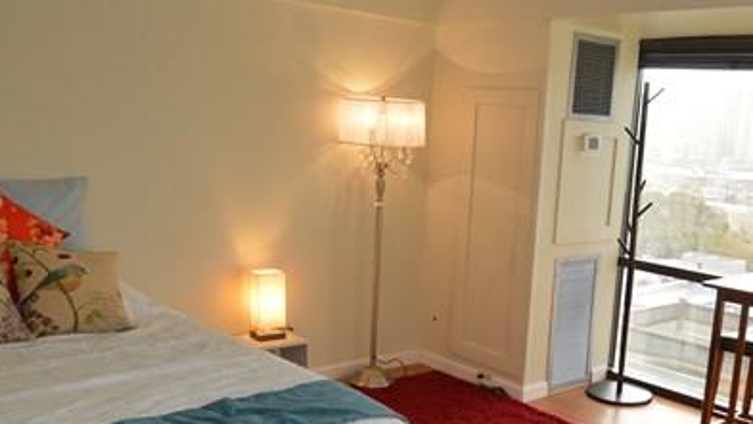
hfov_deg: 52.3
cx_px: 468
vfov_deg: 31.1
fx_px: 759
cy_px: 262
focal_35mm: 38
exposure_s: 1/80
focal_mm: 14
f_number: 4.5
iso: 400
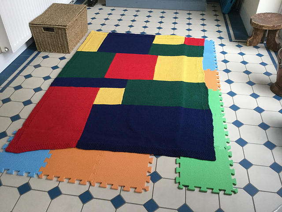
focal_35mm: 31
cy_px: 106
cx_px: 141
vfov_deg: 45.4
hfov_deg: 58.4
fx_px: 253
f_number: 2.4
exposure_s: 1/33
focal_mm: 3.3
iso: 100
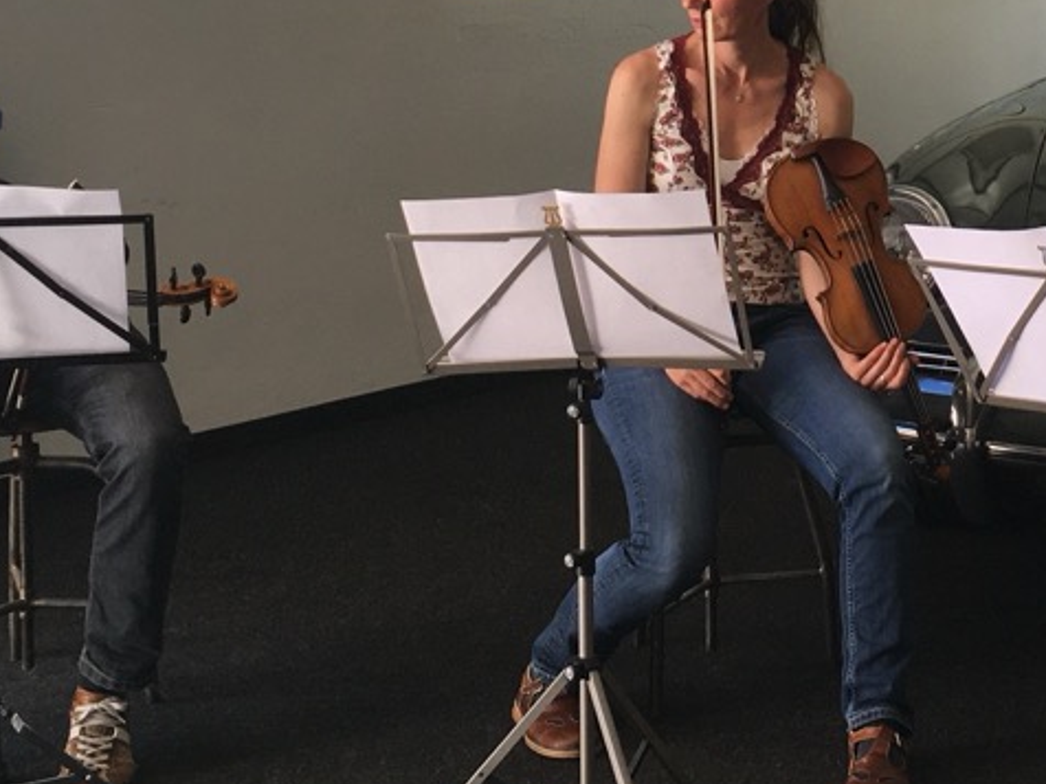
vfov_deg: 18.3
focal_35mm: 78
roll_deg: -0.2
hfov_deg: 24.5
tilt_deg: -2.5
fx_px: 2357
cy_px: -61
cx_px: 897
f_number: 2.2
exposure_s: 1/50
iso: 32
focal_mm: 4.15
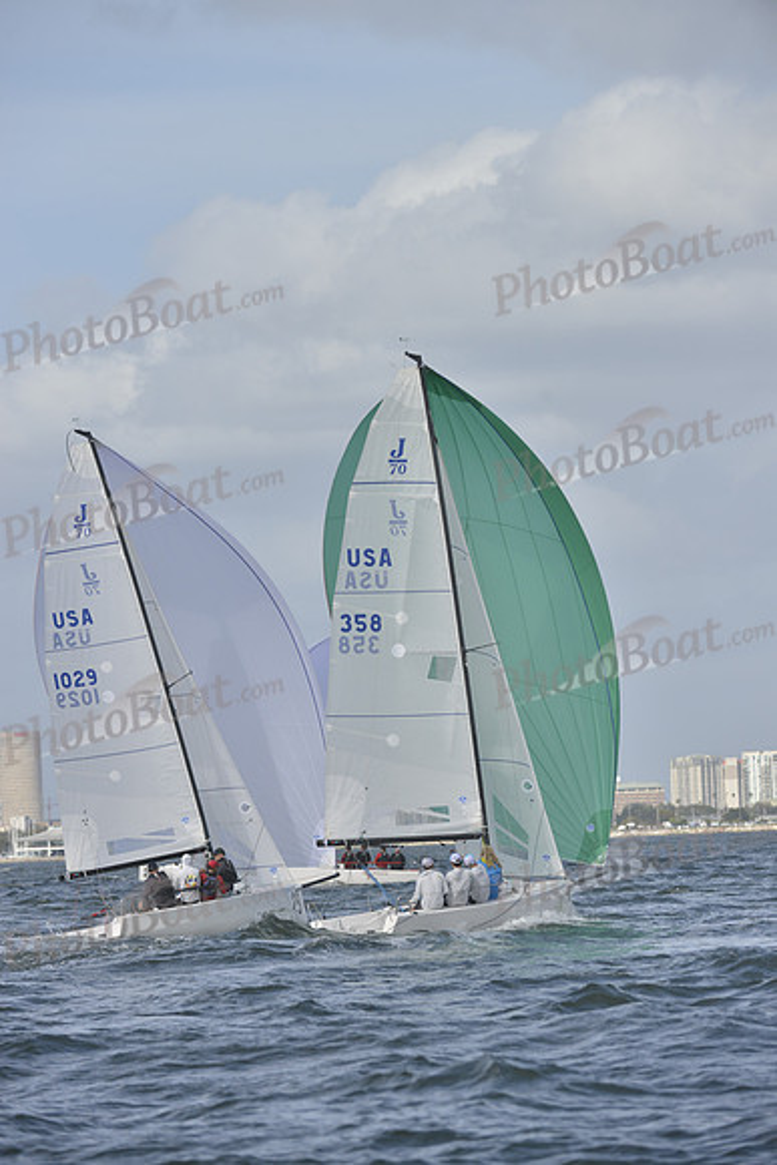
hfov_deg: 6.9
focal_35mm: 200
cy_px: 582
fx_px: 6471
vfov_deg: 10.3
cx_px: 388
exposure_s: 1/2000
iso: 400
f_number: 7.1
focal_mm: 200
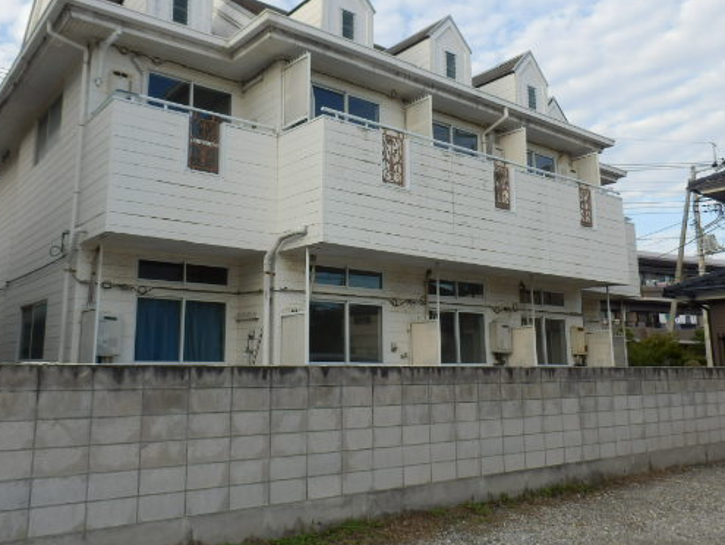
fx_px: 650
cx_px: 306
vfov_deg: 45.4
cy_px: 242
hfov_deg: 58.0
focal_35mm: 31
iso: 80
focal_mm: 4.2
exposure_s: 1/400
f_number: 3
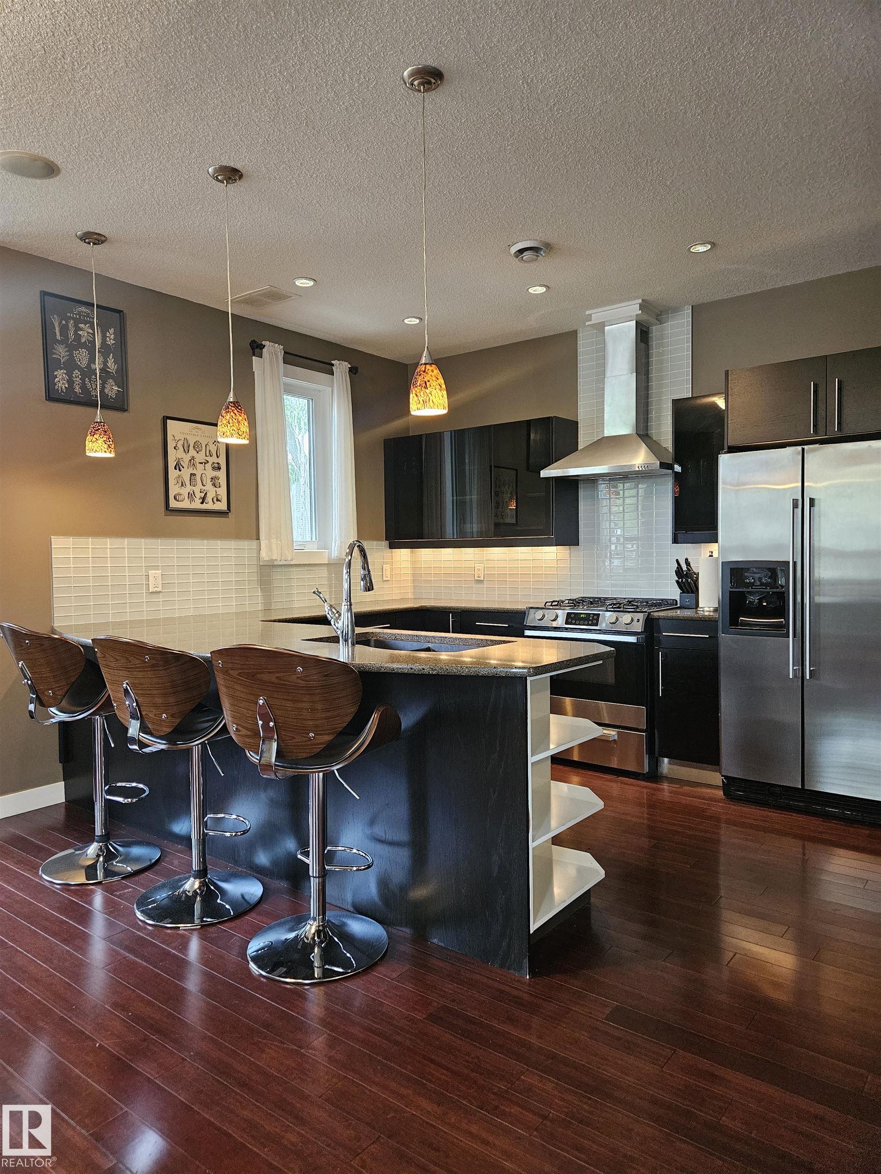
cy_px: 587
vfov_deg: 73.9
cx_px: 440
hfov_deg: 58.9
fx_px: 780
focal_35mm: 23
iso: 640
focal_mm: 5.4
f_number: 1.8
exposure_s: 1/120
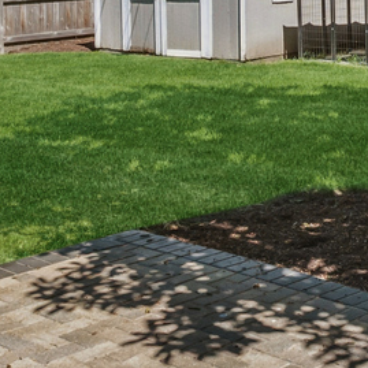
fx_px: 1046
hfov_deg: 19.6
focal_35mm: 87
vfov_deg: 18.9
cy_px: -67
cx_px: 326
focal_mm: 17
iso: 400
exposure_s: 1/125
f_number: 11
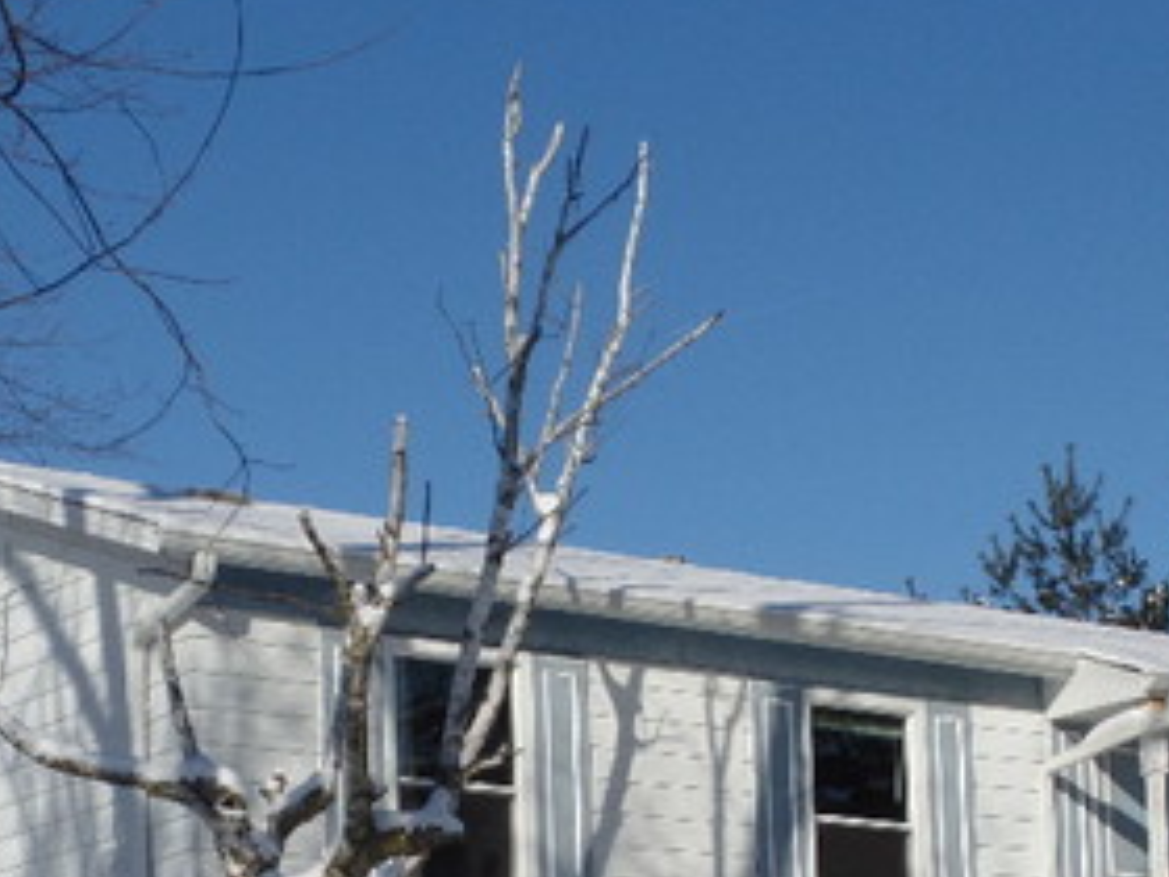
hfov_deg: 20.2
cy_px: 977
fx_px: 3242
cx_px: 964
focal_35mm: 96
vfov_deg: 15.0
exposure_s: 1/2000
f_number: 3.6
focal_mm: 7.5
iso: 80
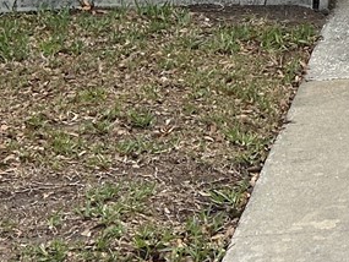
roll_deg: +0.4
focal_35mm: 146
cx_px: 607
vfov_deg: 9.4
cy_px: -288
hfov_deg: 12.5
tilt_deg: +3.7
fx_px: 1473
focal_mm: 5.7
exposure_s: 1/5076
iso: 50
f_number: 1.5
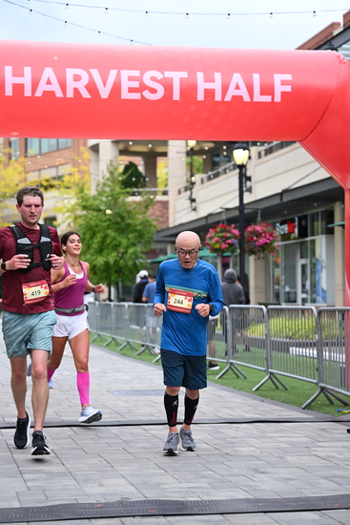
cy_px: 262
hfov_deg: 18.4
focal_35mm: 74
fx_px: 1078
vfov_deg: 27.3
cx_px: 175
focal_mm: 74
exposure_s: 1/2000
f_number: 2.8
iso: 640
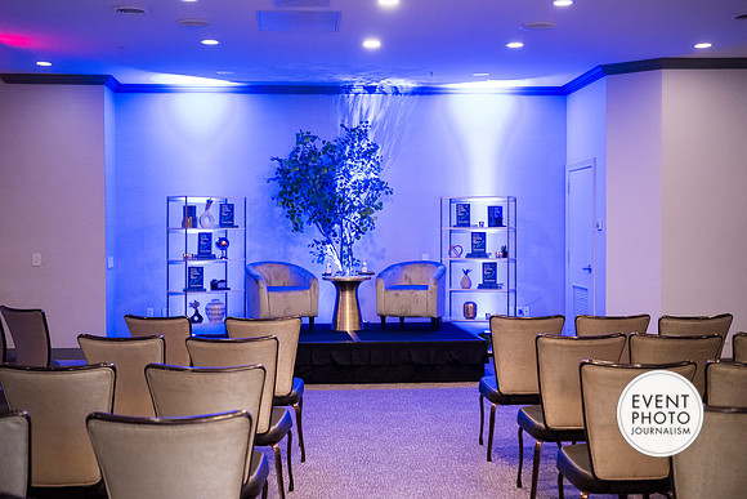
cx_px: 374
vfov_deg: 30.5
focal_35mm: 44
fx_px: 913
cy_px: 250
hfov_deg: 44.5
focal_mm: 44
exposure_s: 1/200
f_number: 3
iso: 4500
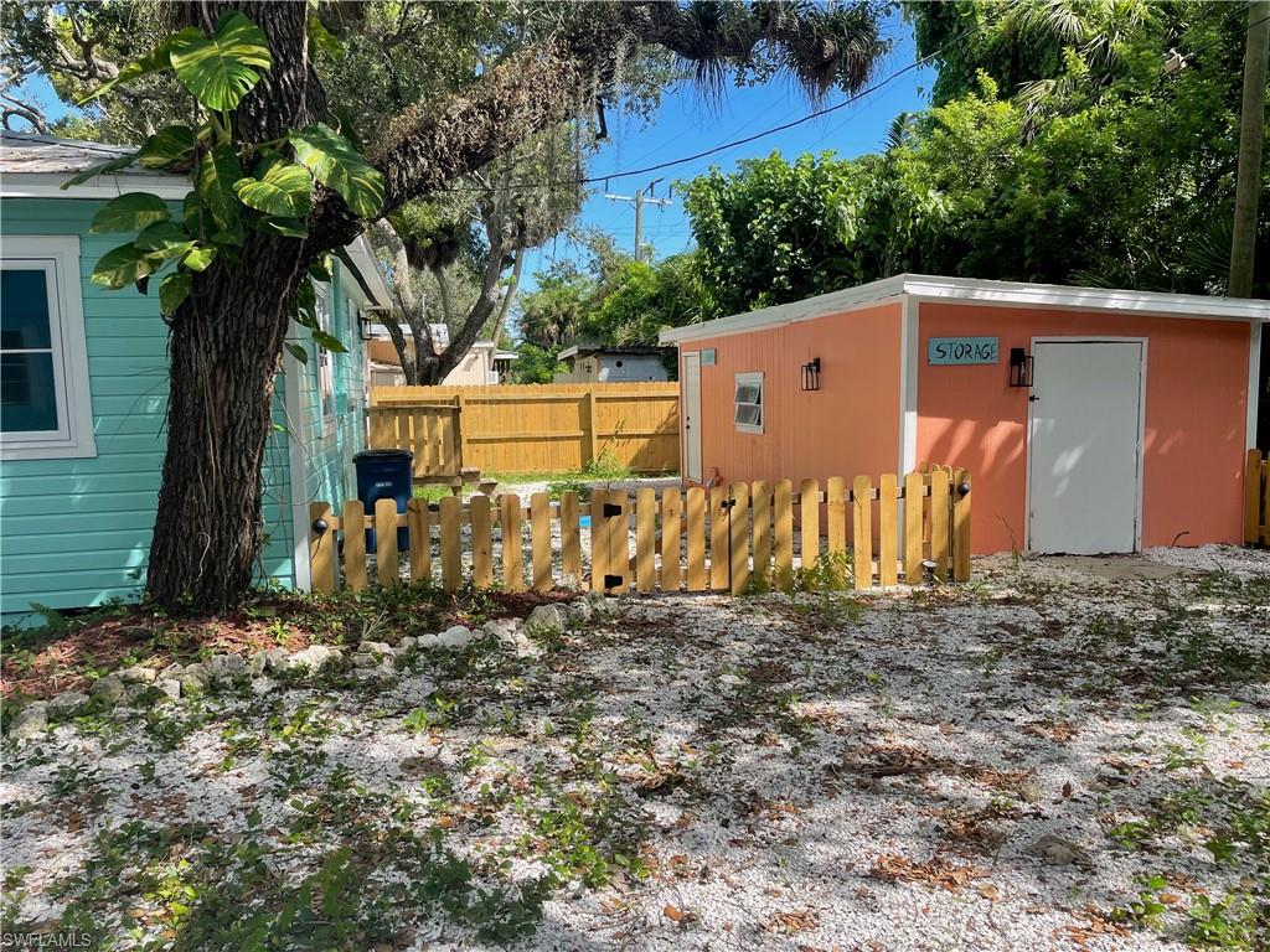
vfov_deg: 53.1
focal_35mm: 26
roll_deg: +2.3
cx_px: 635
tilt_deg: -6.2
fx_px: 954
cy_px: 476
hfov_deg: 67.3
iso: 32
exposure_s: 1/1208
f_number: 1.6
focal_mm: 4.2
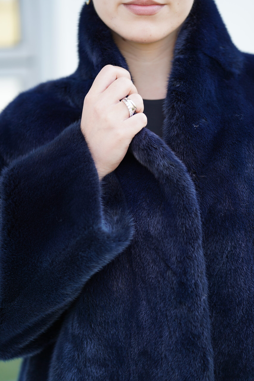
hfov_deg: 10.1
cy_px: 190
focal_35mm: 136
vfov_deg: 15.1
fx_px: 1439
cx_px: 127
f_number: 2.8
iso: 200
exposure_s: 1/250
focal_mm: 136
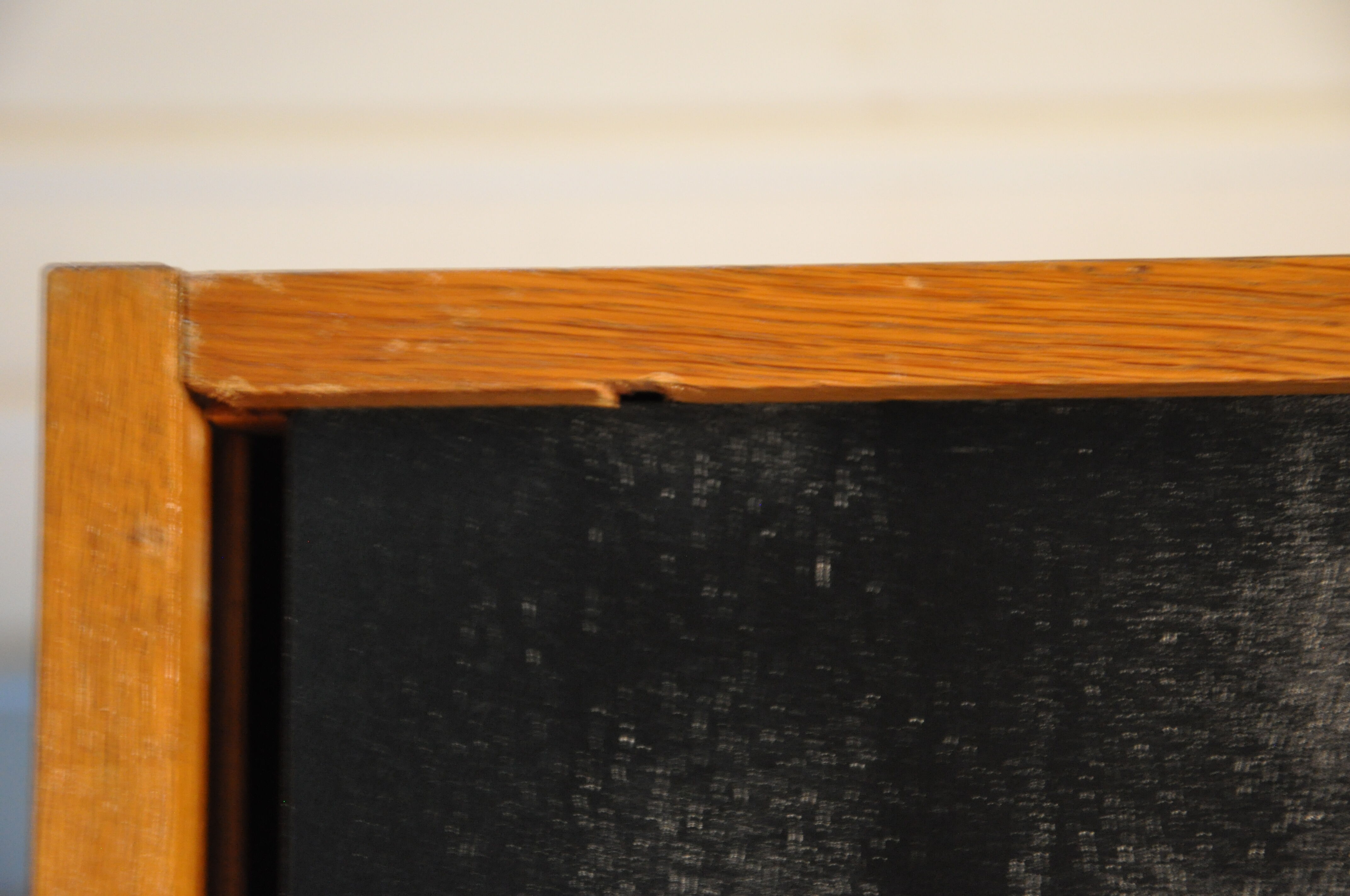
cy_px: 448
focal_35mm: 112
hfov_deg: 18.2
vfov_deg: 12.1
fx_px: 4214
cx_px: 675
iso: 1600
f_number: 5.3
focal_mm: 75
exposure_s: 1/3
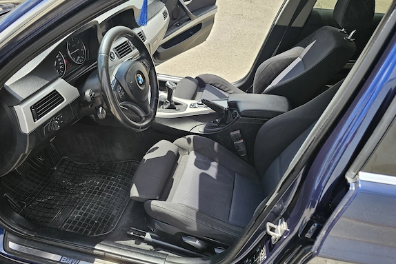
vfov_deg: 51.3
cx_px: 192
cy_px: 138
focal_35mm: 25
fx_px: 275
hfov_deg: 71.5
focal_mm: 6.3
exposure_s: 1/183
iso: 10
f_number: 1.7
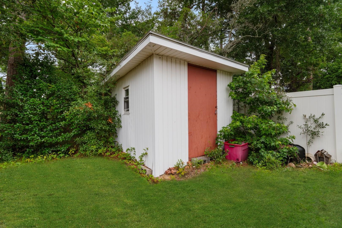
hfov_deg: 96.7
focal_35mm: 16
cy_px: 114
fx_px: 152
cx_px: 171
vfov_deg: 73.7
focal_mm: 11
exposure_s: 1/200
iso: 100
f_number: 7.1
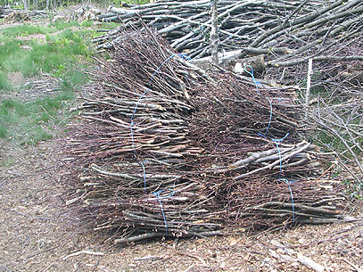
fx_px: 650
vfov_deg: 23.6
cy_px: 125
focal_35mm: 62
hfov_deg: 31.2
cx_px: 199
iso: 50
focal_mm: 8.5
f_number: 3.3
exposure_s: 1/67.9
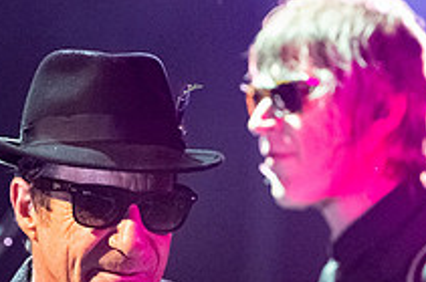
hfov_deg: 3.7
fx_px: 6534
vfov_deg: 2.5
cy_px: 308
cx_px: 100
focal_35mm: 553
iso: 6400
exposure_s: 1/500
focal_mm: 180
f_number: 3.5
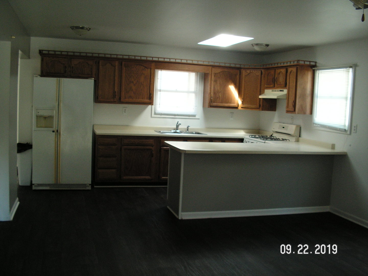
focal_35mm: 36
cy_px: 138
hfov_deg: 51.4
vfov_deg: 39.7
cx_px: 184
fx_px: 383
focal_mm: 6
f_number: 3.2
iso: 80
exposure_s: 1/40
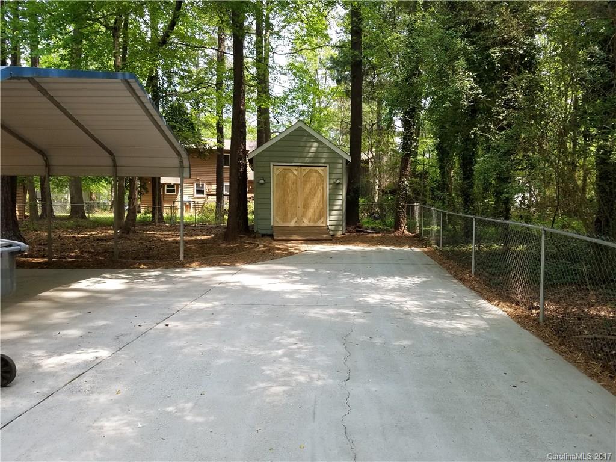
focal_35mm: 26
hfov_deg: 67.3
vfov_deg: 53.1
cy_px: 231
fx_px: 463
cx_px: 308
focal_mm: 4.2
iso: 50
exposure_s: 1/323
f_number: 1.7
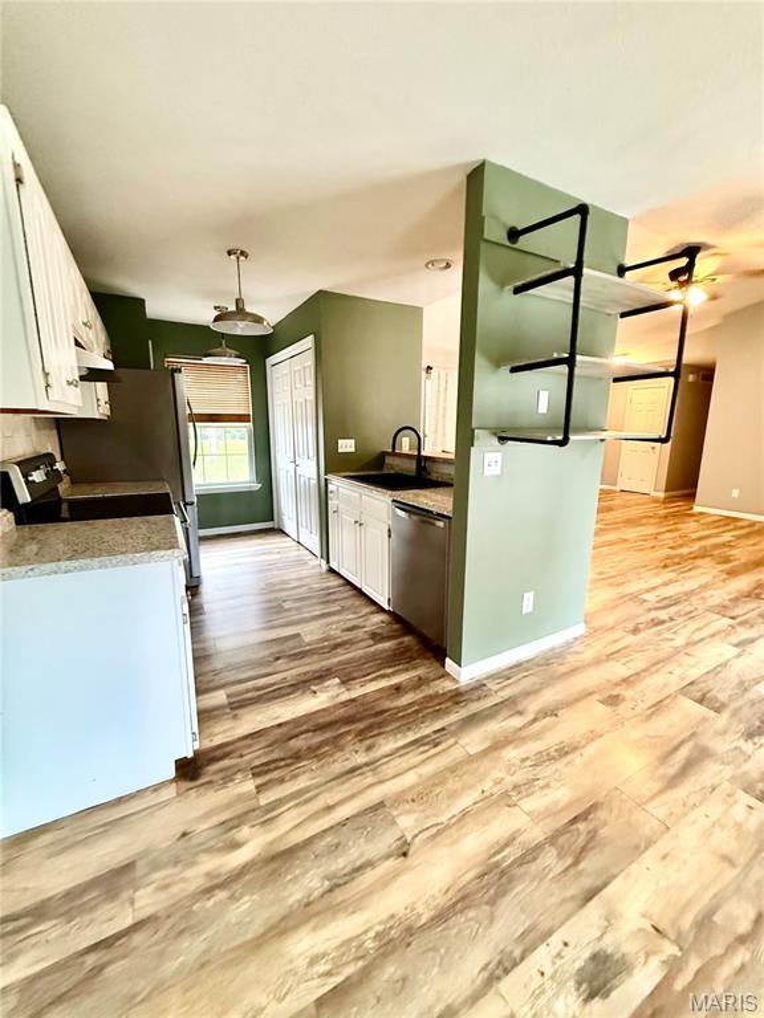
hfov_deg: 85.7
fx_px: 412
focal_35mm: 14
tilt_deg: -10.9
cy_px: 509
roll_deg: -2.0
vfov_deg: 102.1
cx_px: 382
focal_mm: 2.22
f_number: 2.2
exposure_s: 1/60
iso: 800
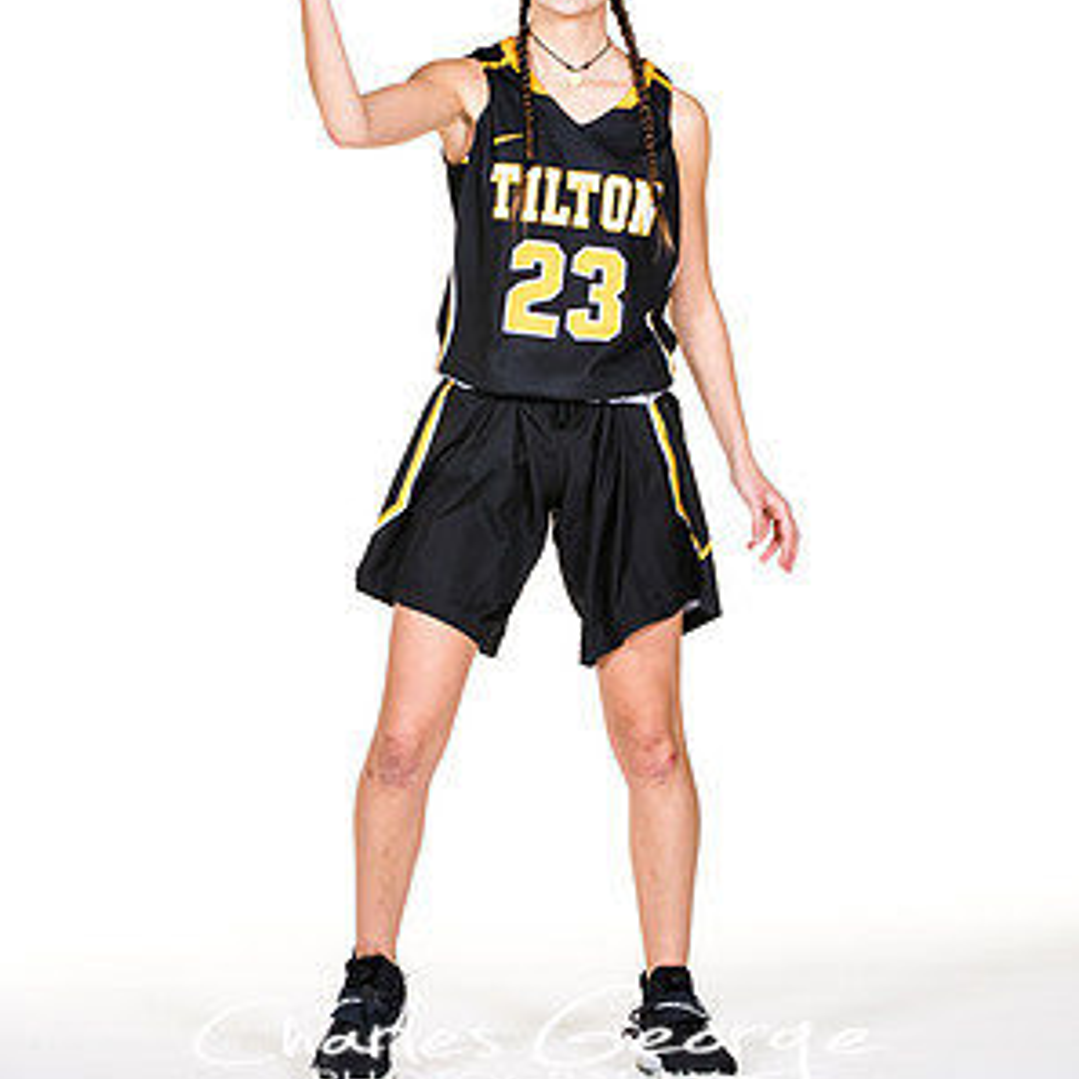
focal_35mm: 193
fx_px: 6806
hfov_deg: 9.1
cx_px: 541
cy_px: 385
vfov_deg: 9.1
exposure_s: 1/160
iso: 200
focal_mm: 100
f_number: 6.3
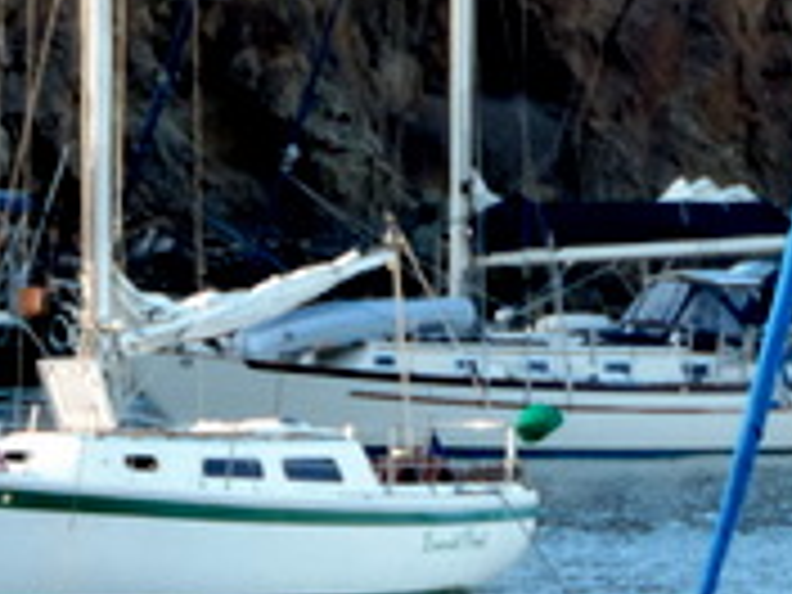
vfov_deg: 2.0
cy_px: -216
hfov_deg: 2.7
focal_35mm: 729
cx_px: -81
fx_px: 16679
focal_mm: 35.6
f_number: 4.6
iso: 180
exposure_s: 1/125
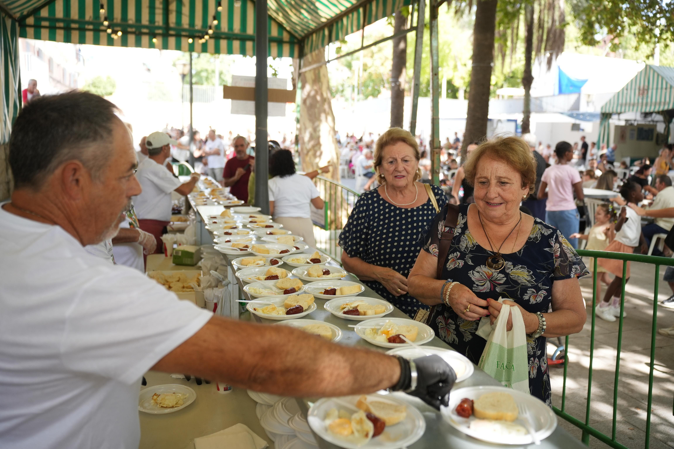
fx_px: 524
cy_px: 224
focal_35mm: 28
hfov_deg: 65.5
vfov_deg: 46.4
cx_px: 337
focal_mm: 28
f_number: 2.8
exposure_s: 1/320
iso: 320
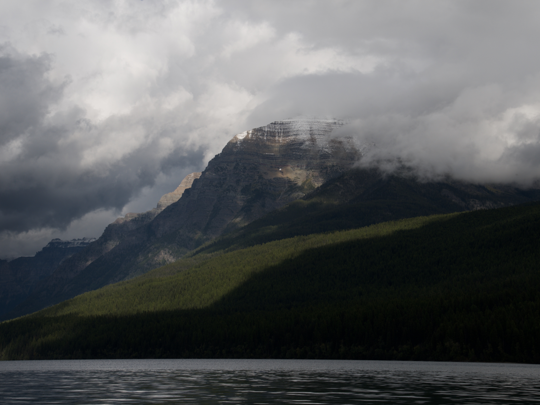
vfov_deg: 18.0
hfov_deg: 23.8
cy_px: 203
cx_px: 261
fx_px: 1279
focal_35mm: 82
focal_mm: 50
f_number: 9
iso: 100
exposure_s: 1/250
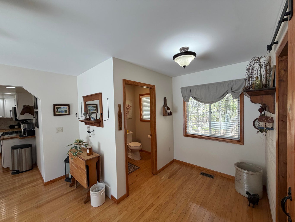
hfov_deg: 102.1
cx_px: 148
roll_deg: +2.4
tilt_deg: -1.5
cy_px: 111
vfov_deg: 85.7
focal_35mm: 14
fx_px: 119
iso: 125
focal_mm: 2.22
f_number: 2.2
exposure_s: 1/120
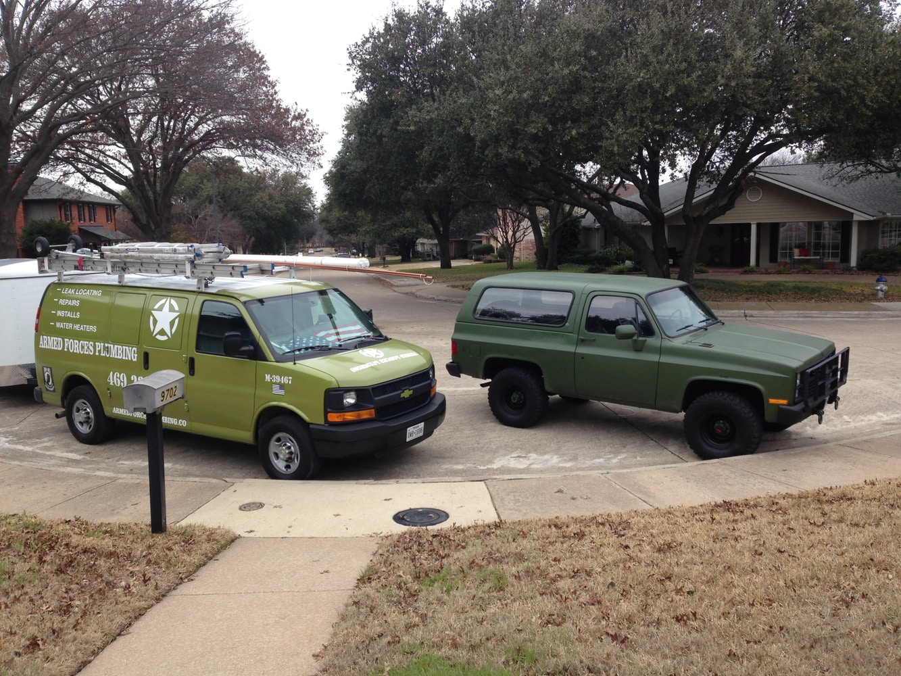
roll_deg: +0.3
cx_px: 450
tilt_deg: -8.6
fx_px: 859
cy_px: 338
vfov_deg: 43.0
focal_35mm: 33
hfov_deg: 55.3
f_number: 2.4
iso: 50
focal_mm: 4.12
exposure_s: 1/404
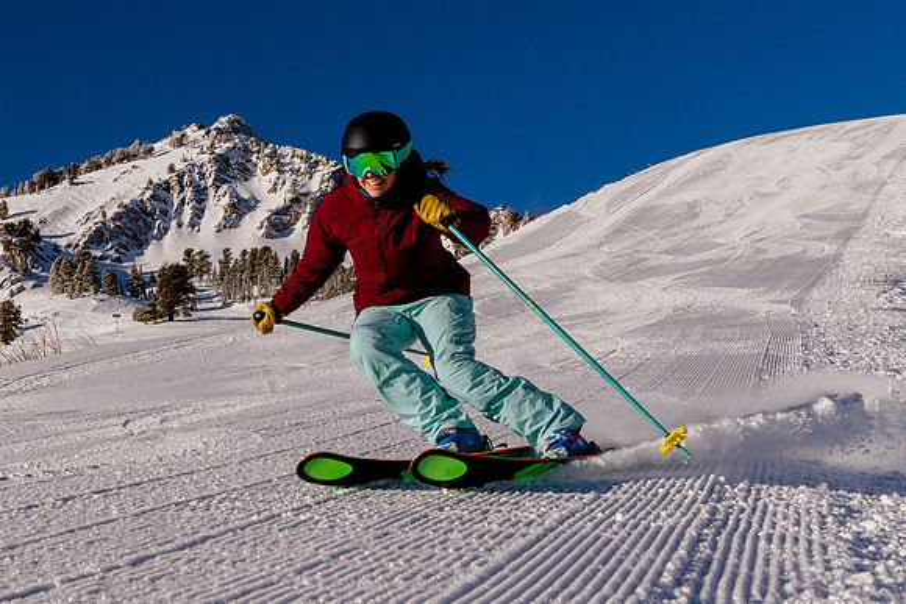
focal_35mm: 68
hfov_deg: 28.7
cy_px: 197
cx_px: 107
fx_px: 1708
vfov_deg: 20.0
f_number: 10
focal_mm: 38
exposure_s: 1/800
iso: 250
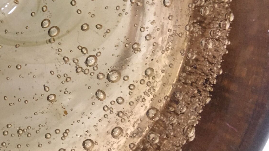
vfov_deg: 20.5
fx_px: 407
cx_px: 30
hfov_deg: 34.6
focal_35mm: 57
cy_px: 4
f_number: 2.2
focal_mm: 4.15
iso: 200
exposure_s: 1/25
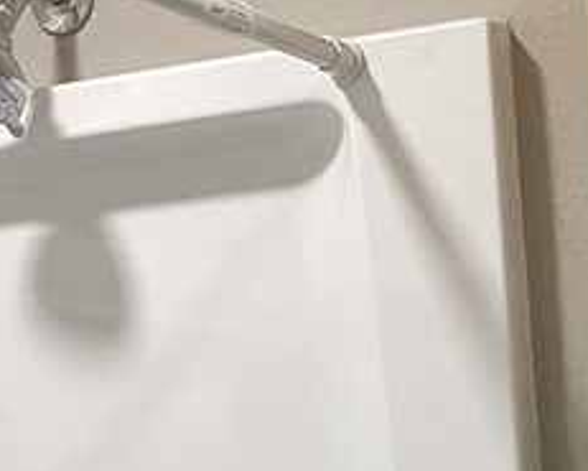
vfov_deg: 10.2
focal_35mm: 134
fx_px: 2333
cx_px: 690
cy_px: 1095
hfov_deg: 14.0
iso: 80
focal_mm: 3.3
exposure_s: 1/60
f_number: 2.4
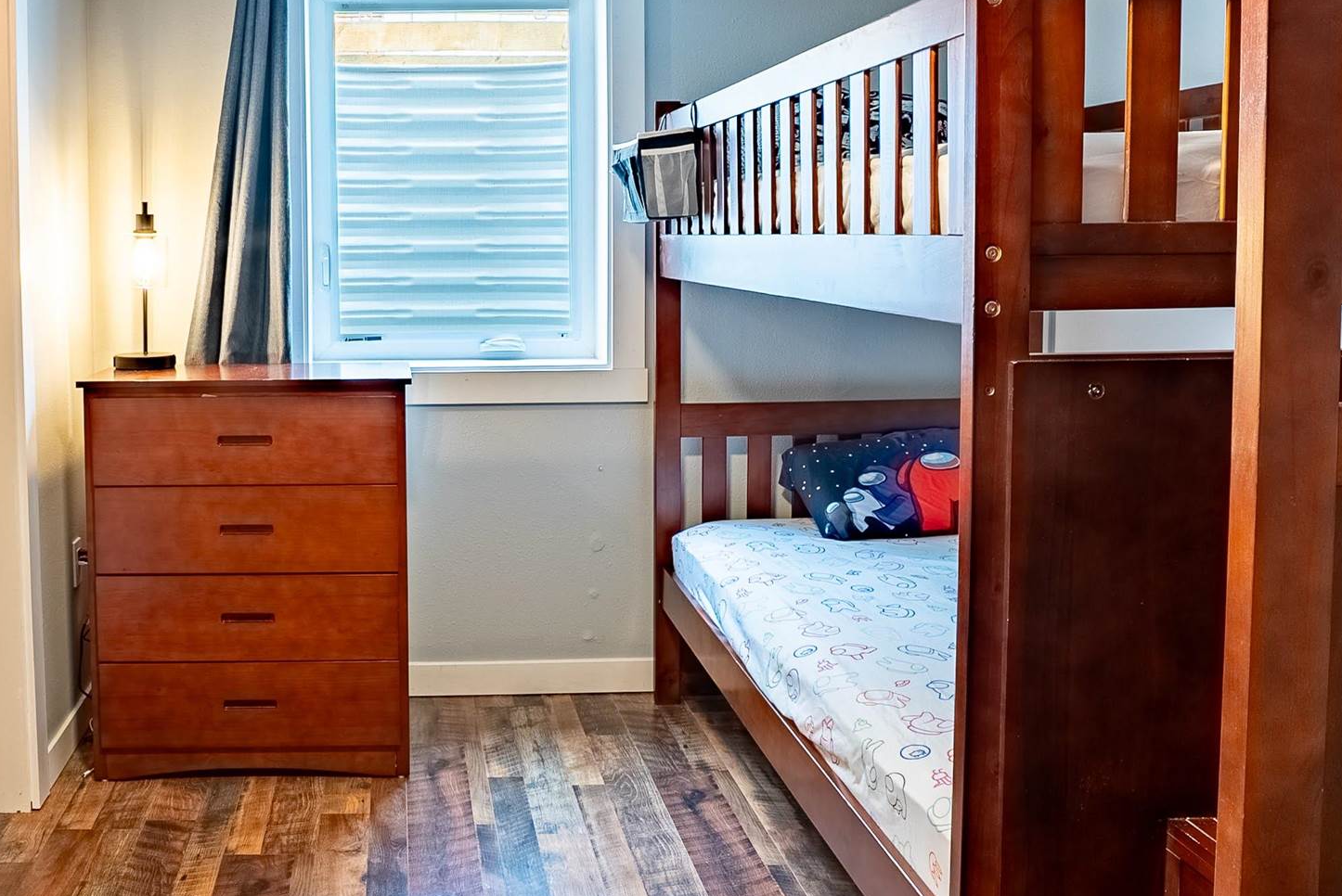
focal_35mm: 34
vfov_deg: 38.6
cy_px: 324
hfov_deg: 54.3
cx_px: 420
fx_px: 1268
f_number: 8
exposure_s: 1/100
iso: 400
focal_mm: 16
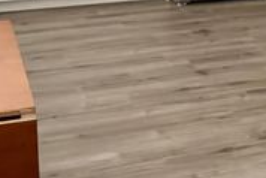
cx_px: 211
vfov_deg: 13.9
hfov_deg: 20.8
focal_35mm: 97
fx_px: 717
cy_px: -9
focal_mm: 5.96
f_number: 1.6
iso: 800
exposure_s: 1/30
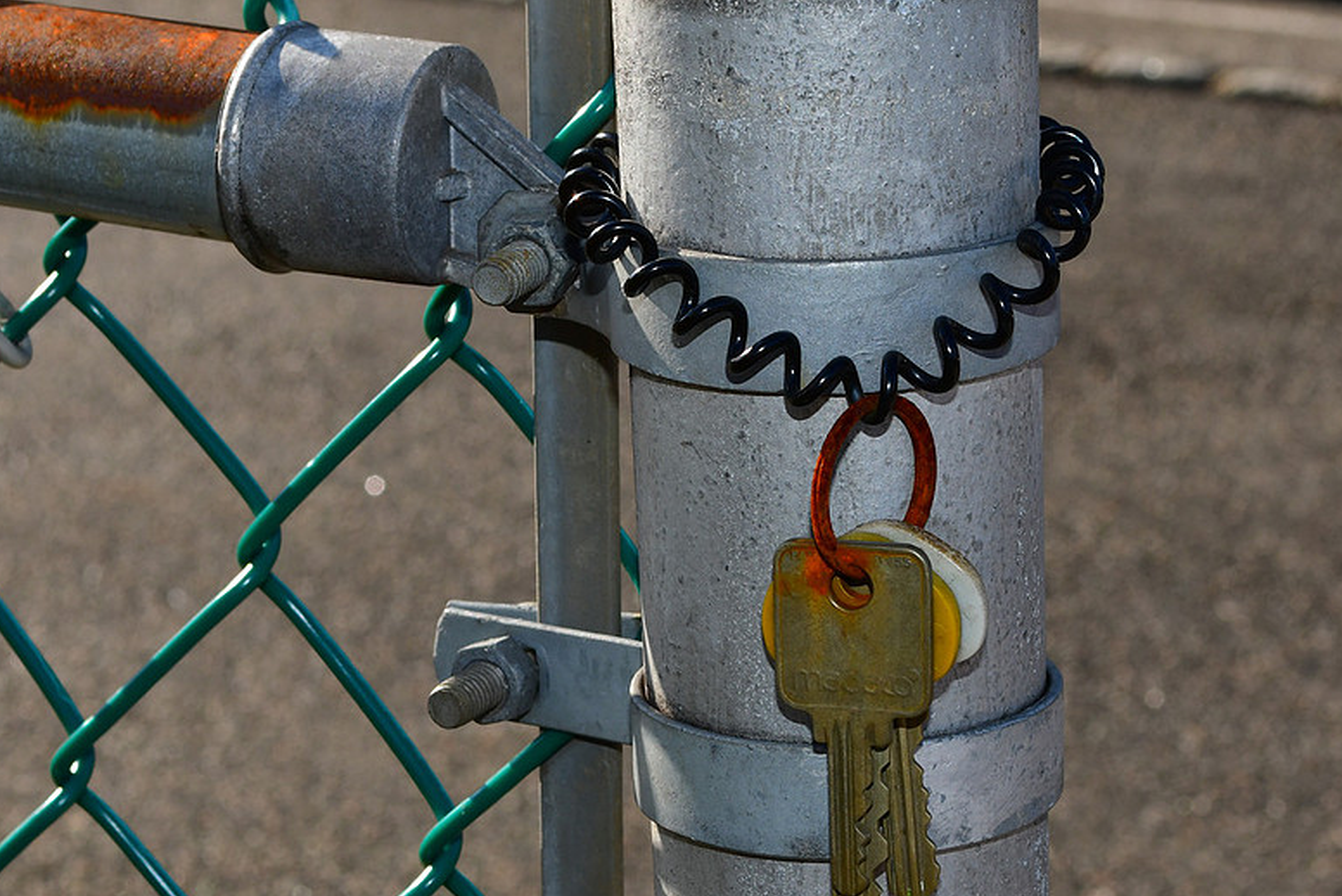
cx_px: 553
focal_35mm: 102
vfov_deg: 13.4
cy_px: 566
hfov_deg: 20.0
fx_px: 3804
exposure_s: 1/200
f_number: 11
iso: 200
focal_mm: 48
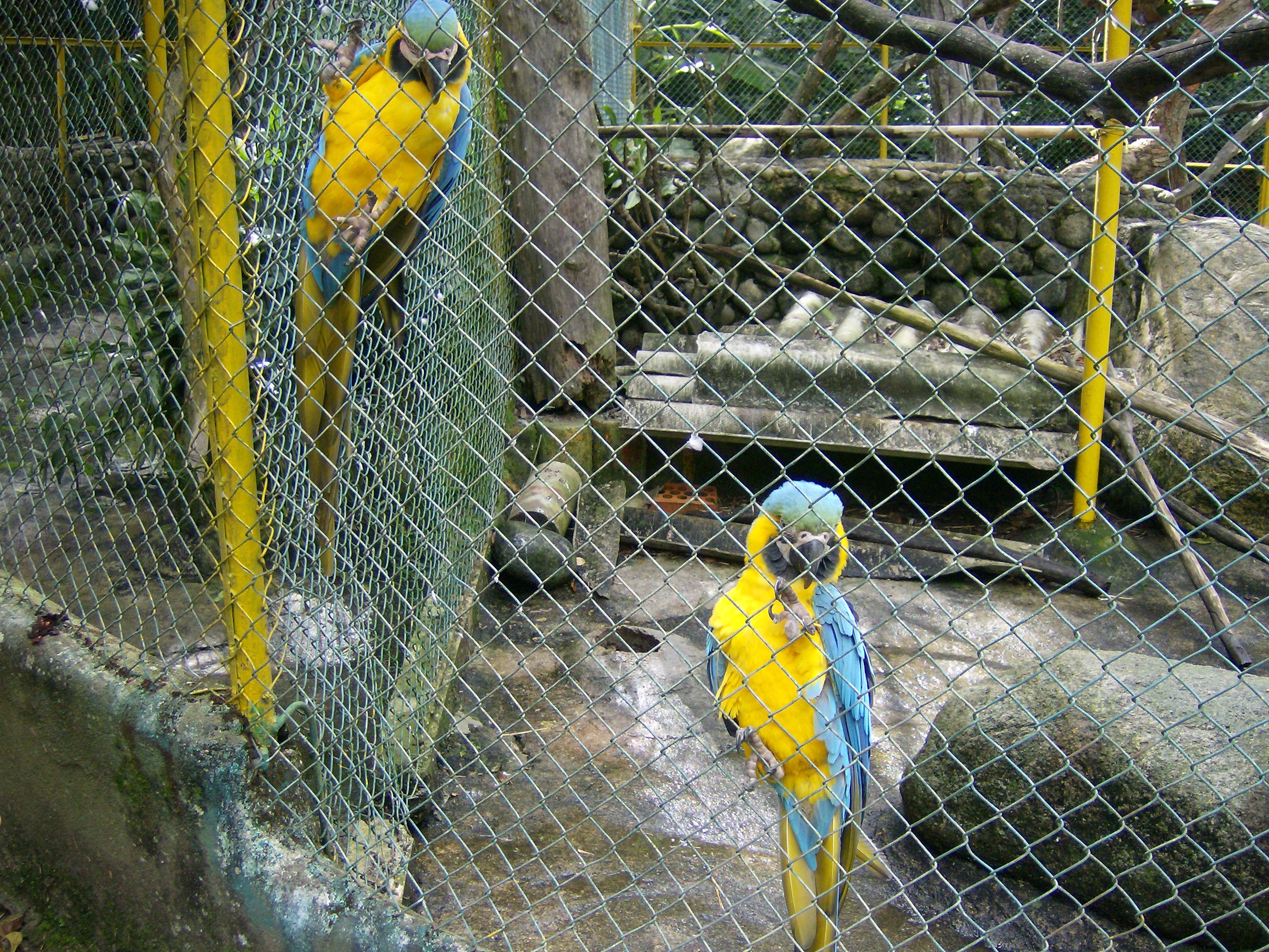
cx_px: 631
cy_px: 475
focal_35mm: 39
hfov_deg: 47.9
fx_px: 1430
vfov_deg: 36.8
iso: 100
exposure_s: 1/119
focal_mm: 6.4
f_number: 2.9
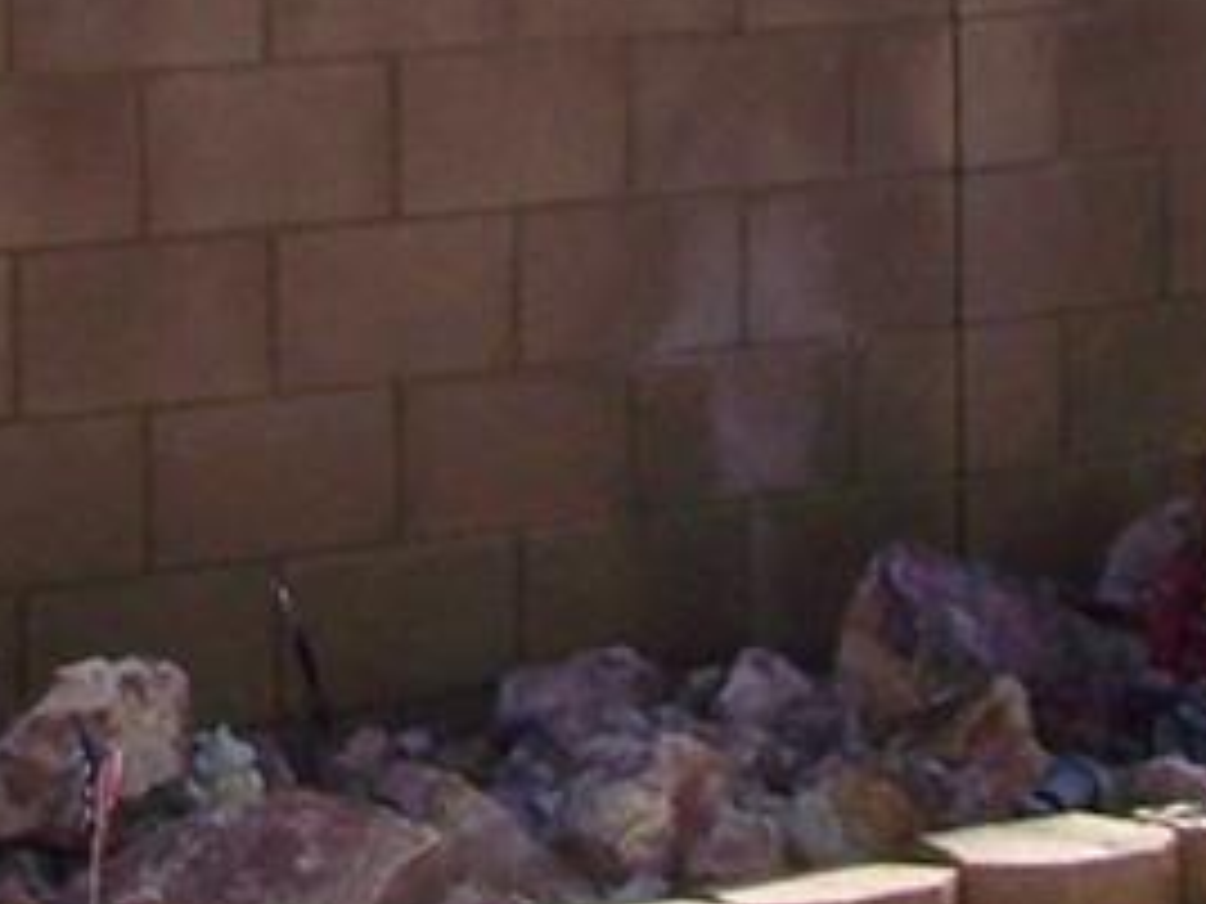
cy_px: -531
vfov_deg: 6.9
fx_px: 7421
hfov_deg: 9.2
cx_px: -32
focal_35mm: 213
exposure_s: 1/400
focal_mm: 6.3
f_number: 4
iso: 64
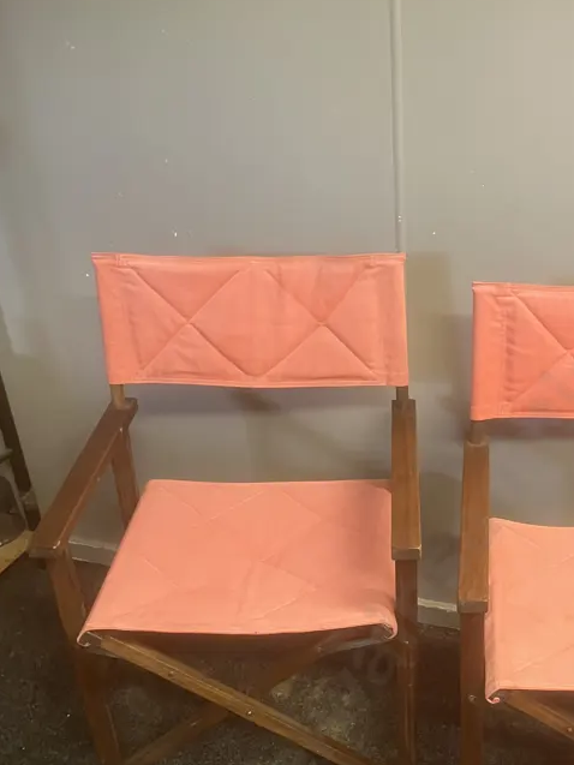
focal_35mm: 45
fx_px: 995
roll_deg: +0.0
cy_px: 578
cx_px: 437
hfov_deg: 31.6
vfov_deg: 40.8
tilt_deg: -32.3
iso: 320
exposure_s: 1/50
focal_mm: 3.99
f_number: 1.8
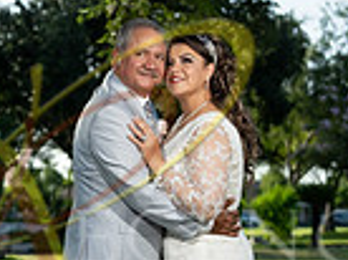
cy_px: 207
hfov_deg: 15.3
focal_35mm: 129
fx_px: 1295
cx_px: 139
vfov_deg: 11.4
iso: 200
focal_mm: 41
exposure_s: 1/2500
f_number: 2.2
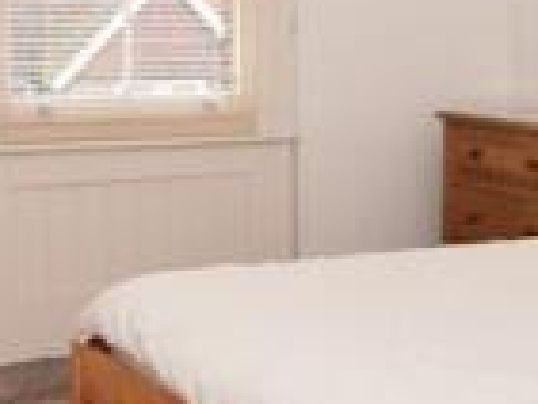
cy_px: 44
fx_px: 1042
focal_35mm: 67
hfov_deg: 28.9
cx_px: 263
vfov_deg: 21.5
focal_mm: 10
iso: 400
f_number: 7.1
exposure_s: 1/40
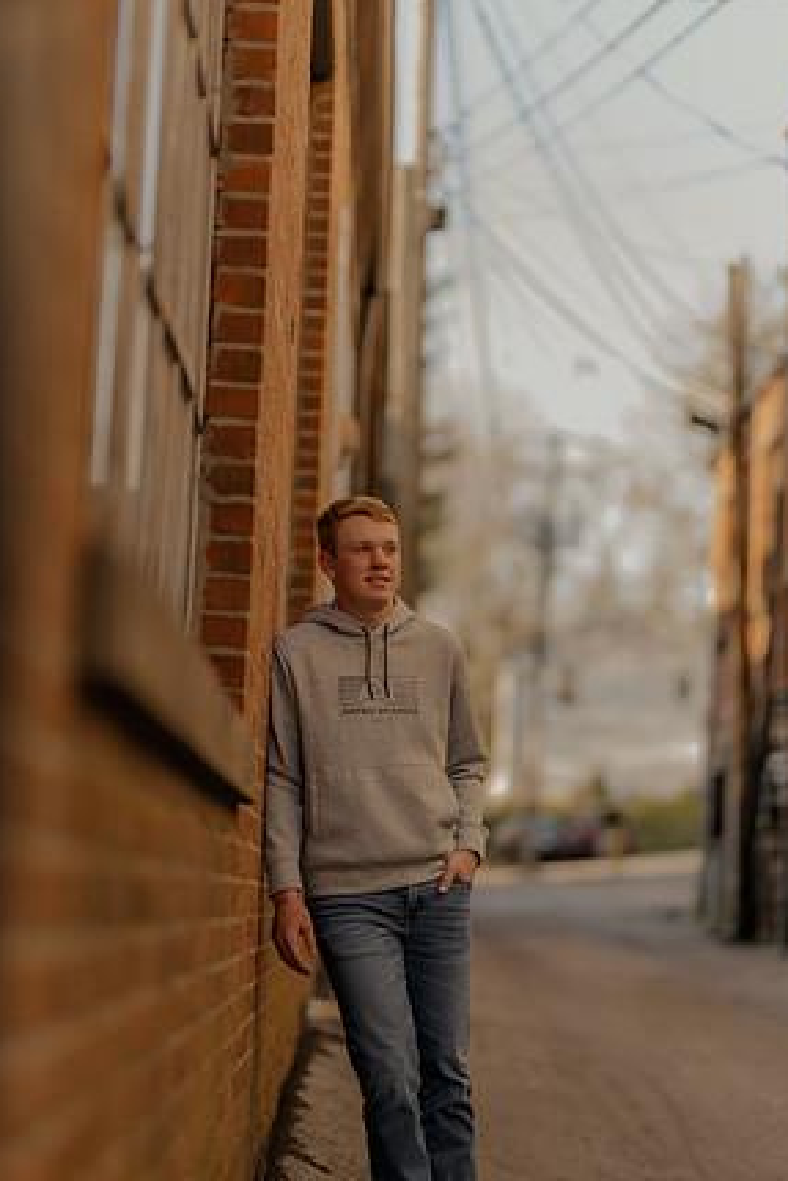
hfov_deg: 15.4
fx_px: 2920
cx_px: 398
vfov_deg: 22.9
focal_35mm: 89
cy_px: 612
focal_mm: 85
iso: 250
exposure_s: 1/800
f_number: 1.4
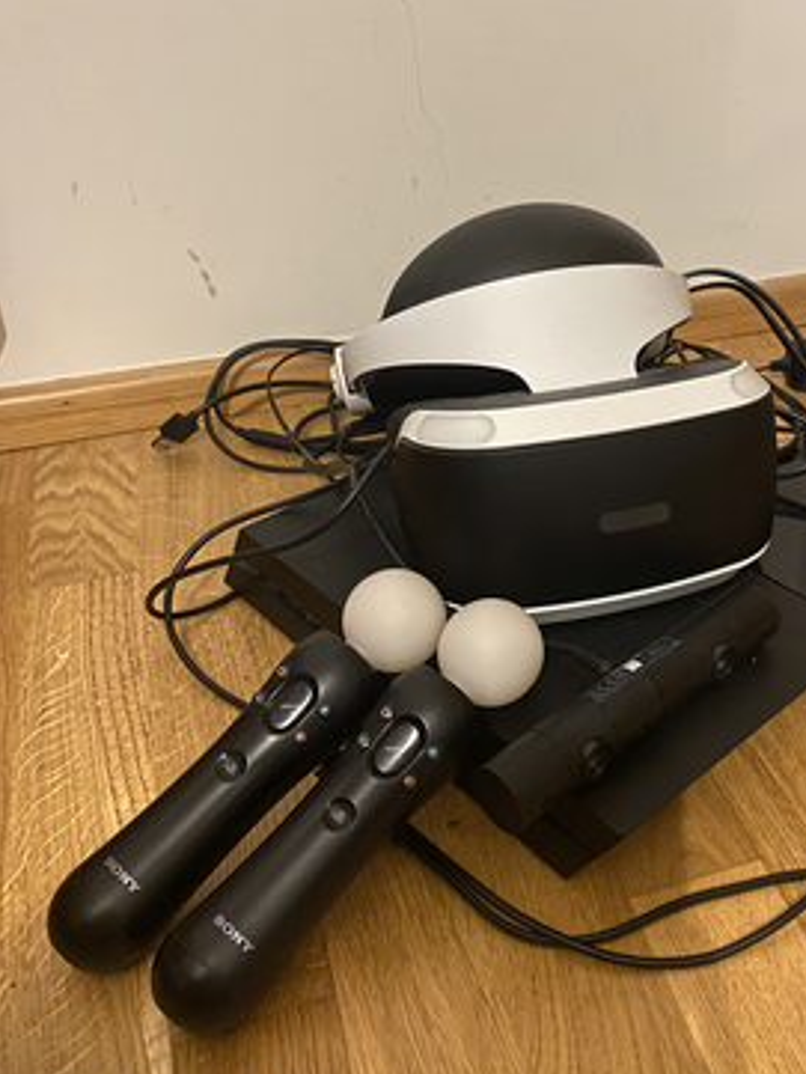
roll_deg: +1.0
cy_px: 473
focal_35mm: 36
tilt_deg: -31.9
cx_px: 555
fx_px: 1117
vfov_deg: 51.2
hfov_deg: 39.1
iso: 800
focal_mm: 4.25
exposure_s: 1/15
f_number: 1.8
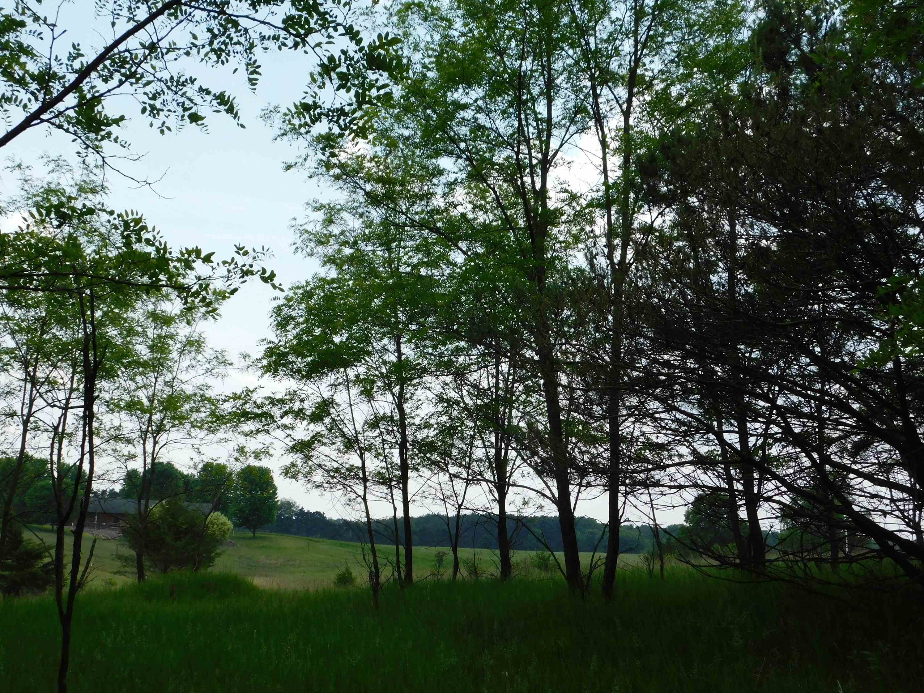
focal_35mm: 37
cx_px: 460
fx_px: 988
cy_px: 353
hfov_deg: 50.1
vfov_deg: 38.7
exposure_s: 1/1250
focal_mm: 6.3
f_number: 3.5
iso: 125
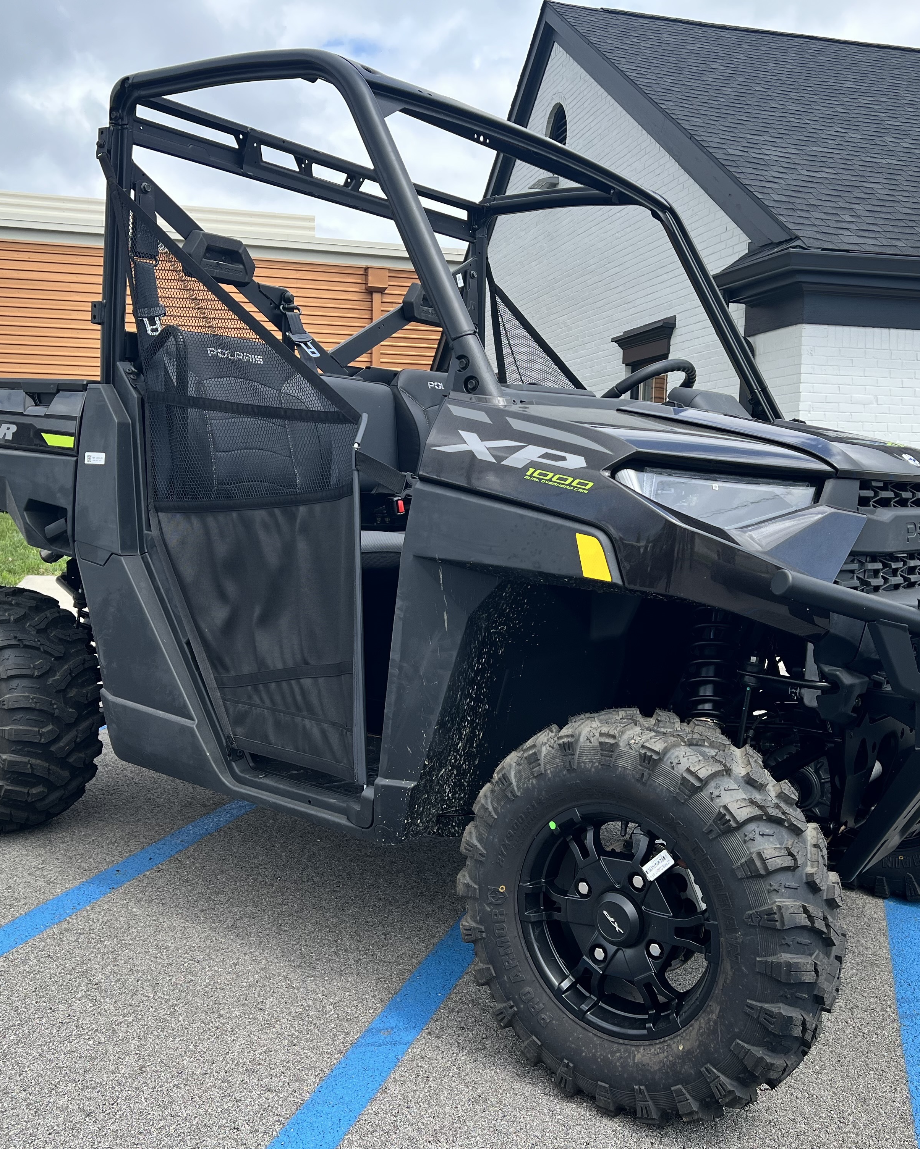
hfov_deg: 43.3
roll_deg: -0.8
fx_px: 1157
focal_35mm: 34
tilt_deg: -4.7
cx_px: 484
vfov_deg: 52.8
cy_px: 576
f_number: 1.5
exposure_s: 1/1751
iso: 50
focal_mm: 5.7
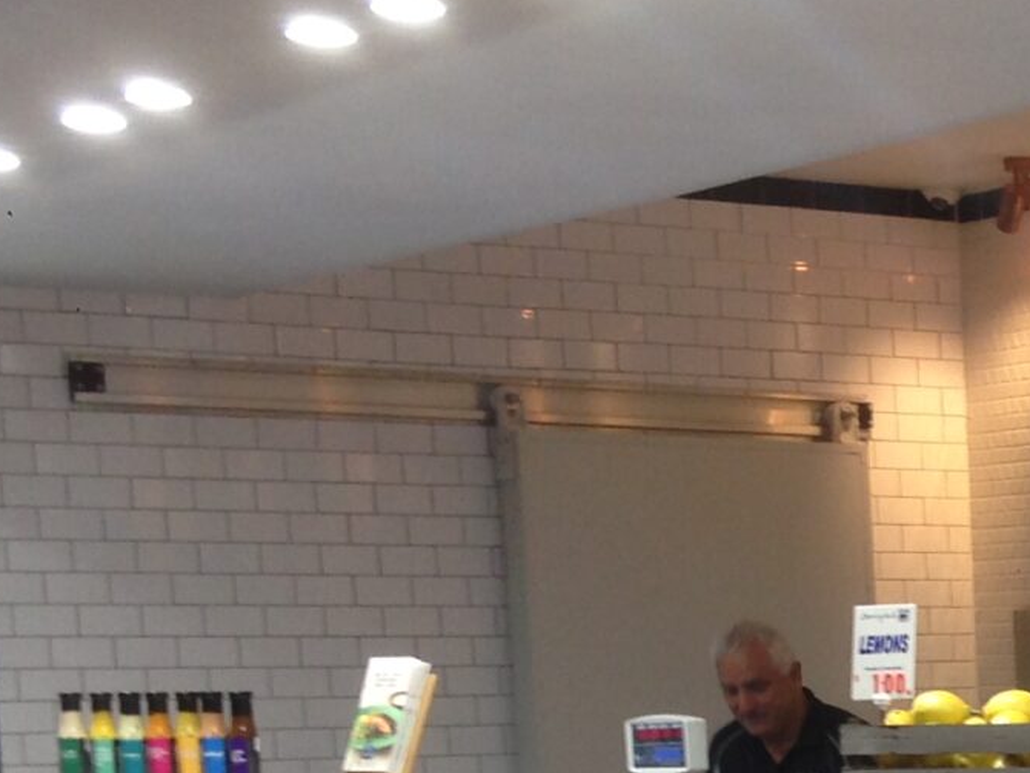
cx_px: 1405
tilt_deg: -7.1
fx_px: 3750
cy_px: 1145
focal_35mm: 126
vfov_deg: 11.3
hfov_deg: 14.8
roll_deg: +1.9
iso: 50
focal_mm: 4.12
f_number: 2.4
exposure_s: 1/20
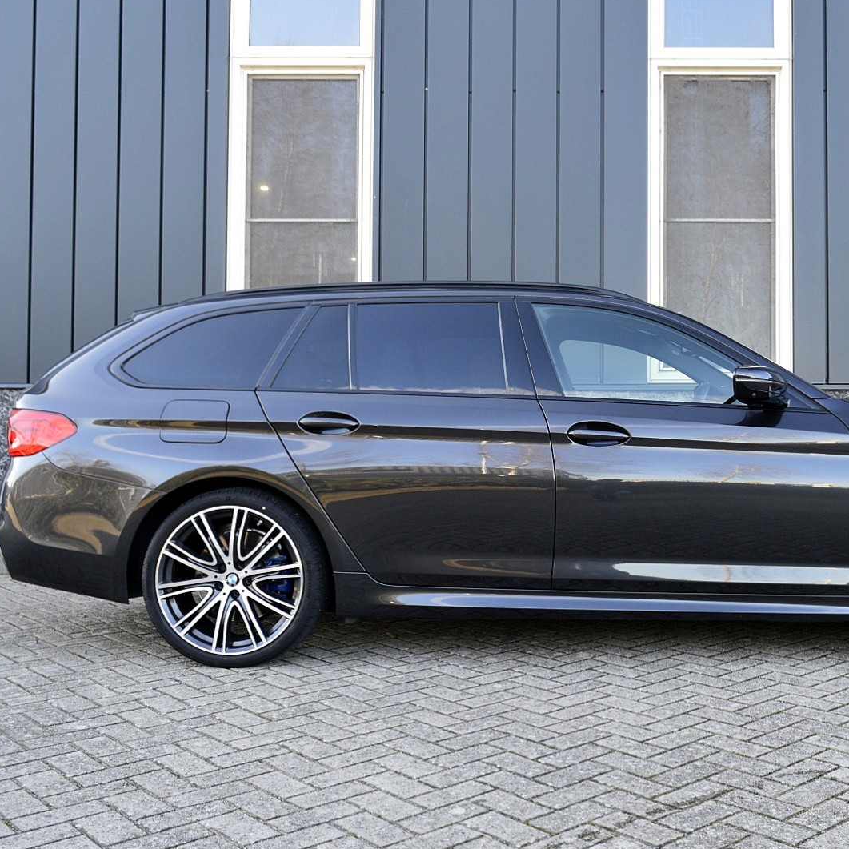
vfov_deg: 42.8
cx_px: 591
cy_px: 427
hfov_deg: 42.0
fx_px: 1082
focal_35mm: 39
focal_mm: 20
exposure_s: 1/60
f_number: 8
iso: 500
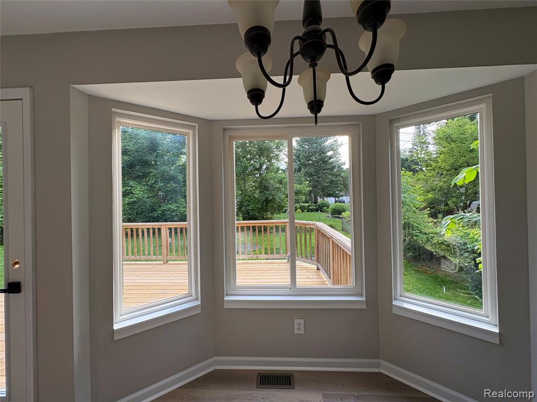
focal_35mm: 14
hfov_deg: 102.1
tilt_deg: -1.4
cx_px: 268
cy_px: 201
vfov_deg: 85.7
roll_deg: +1.9
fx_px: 217
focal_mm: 2.22
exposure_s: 1/184
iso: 64
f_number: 2.2
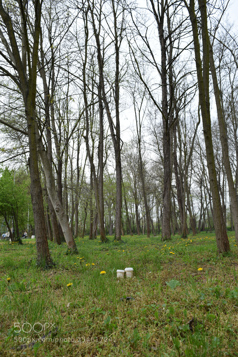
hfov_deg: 47.9
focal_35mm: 27
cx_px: 119
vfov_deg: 67.4
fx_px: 268
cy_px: 178
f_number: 7.1
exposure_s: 1/50
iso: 200
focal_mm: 18
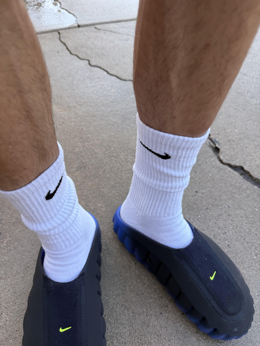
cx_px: 130
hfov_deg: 56.8
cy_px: 173
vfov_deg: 71.6
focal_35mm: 24
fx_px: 240
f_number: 1.78
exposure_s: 1/229
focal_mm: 6.76
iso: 64
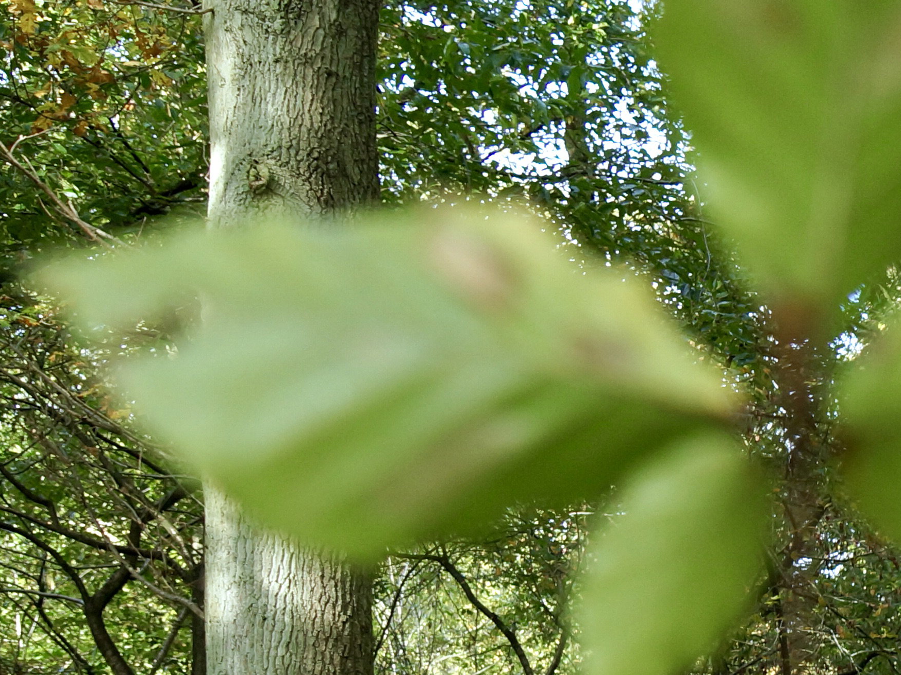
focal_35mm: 99
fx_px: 2577
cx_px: 1504
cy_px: 849
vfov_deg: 14.4
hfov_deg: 17.1
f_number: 4.5
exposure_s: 1/125
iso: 200
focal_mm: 20
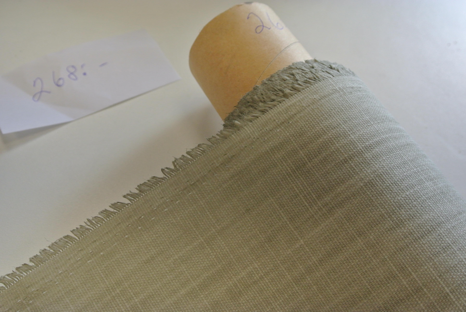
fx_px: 544
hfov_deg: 46.3
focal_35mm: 42
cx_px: 233
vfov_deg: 32.0
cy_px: 156
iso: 640
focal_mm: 15.7
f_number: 4.2
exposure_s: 1/500
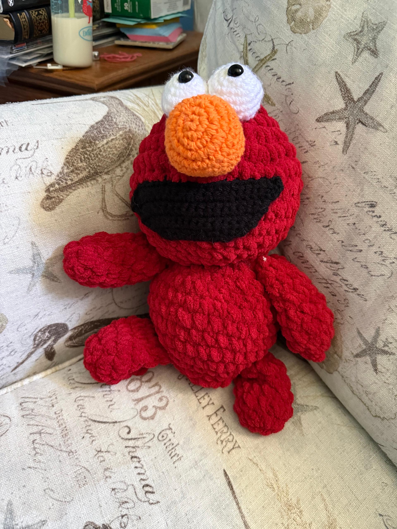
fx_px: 367
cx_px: 198
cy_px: 264
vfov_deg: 71.6
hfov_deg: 56.8
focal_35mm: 24
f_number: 1.78
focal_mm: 6.76
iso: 800
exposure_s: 1/55
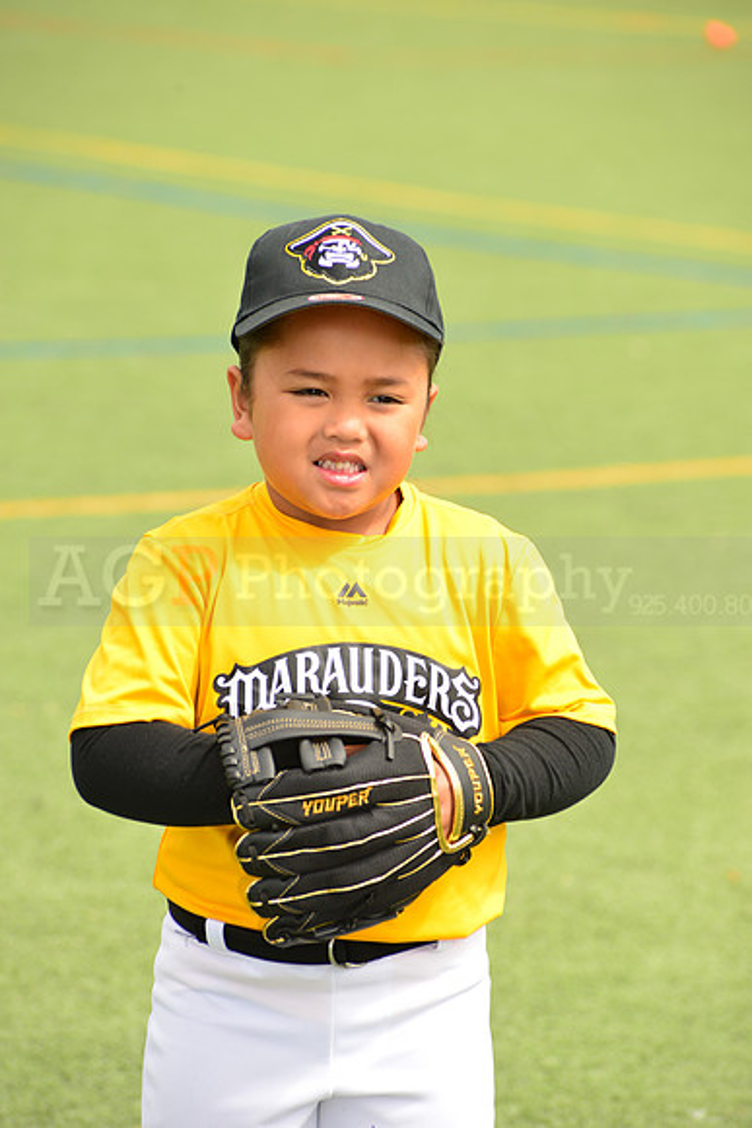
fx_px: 6262
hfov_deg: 6.9
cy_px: 564
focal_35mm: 200
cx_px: 376
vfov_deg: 10.3
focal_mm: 200
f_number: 9
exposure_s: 1/250
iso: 200
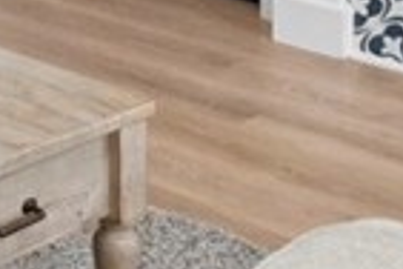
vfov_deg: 10.1
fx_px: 1298
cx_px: -349
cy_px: -399
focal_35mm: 116
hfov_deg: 15.0
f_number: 9
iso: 160
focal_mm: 16
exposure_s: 1/100
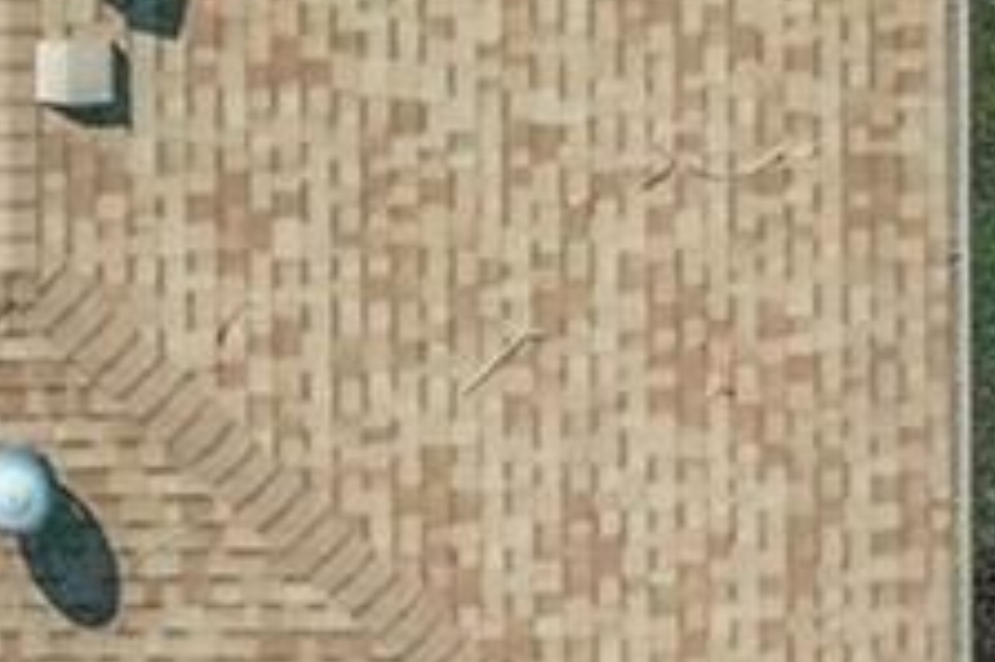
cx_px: 315
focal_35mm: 200
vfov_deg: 6.6
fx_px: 5524
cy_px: -760
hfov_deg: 10.3
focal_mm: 10.26
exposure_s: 1/2000
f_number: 9
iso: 800
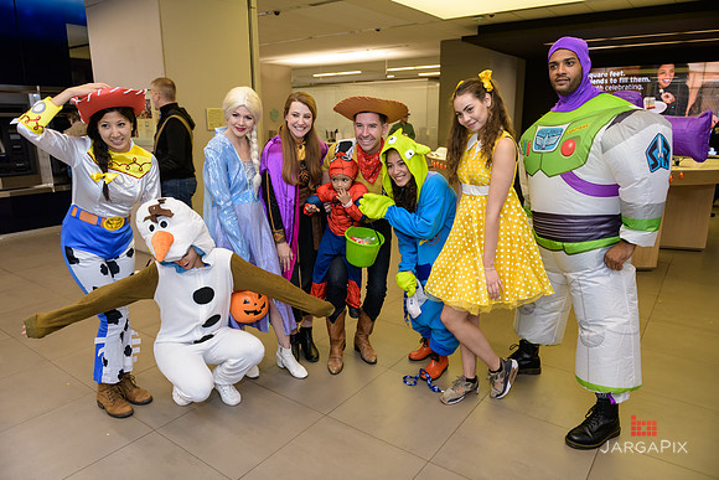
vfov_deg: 53.2
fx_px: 479
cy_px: 240
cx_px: 360
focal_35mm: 24
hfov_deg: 73.7
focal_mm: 24
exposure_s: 1/125
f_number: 3.2
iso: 800
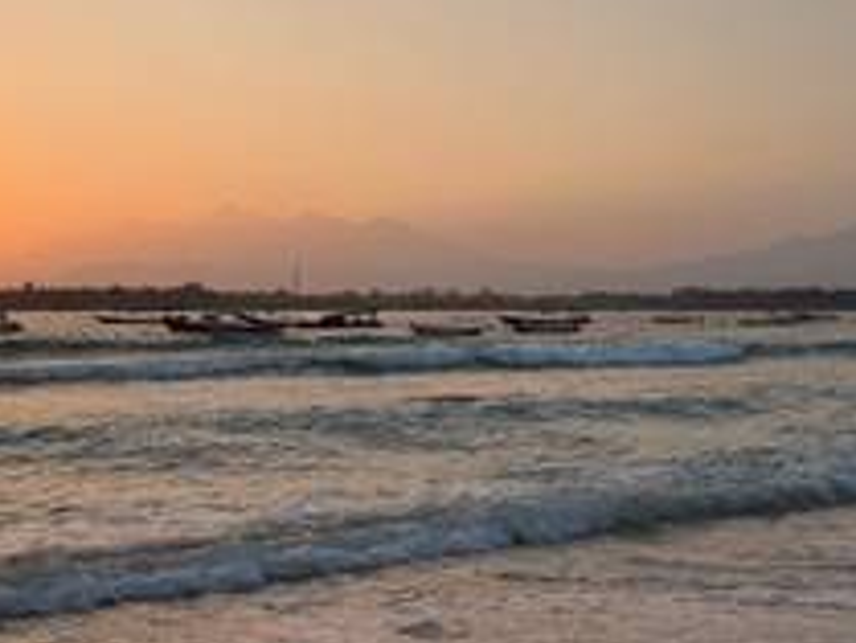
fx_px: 1361
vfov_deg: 26.5
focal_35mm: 55
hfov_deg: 34.7
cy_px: 233
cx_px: 311
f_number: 1.78
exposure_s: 1/2445
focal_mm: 6.76
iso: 100
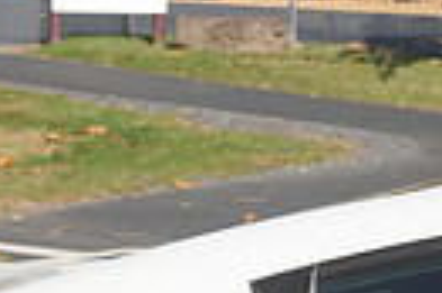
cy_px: 71
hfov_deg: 9.0
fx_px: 2710
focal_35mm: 221
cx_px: -304
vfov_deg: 6.2
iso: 200
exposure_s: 1/200
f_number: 11
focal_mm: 50
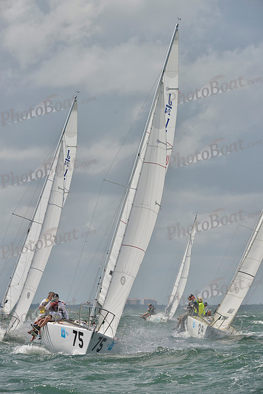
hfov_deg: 6.9
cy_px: 197
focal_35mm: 200
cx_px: 132
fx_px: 2190
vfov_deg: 10.3
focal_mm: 200
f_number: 9
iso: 280
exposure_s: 1/1250
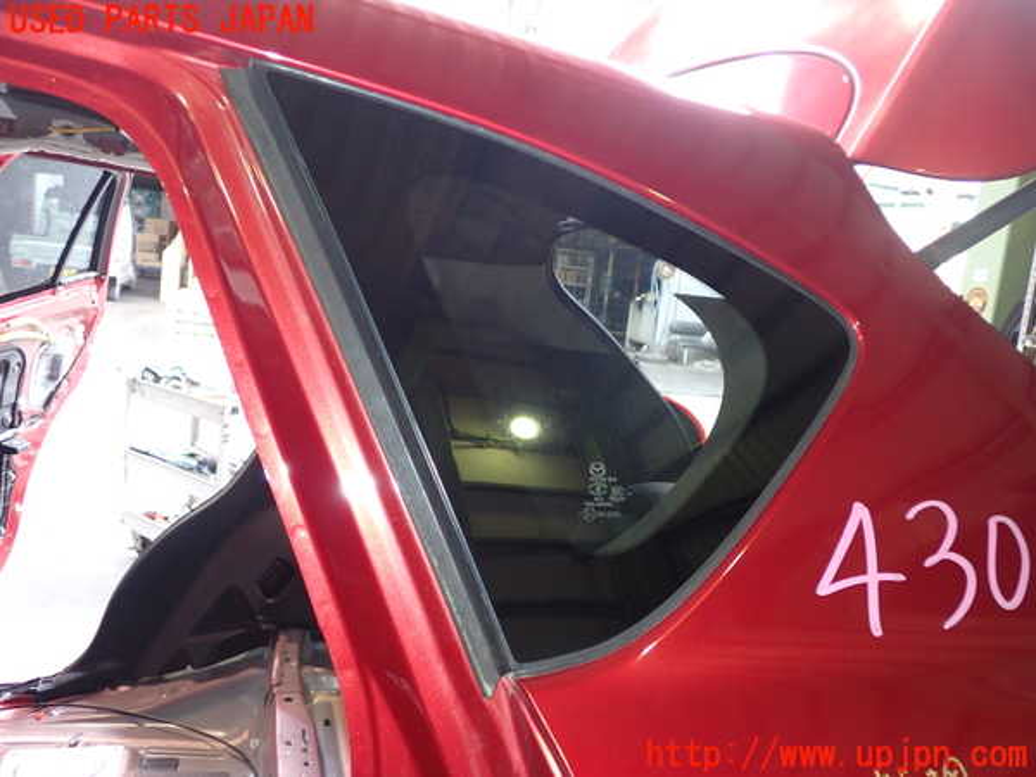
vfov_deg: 46.8
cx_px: 518
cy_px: 388
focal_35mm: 30
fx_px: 898
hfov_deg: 60.0
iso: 200
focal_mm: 5.4
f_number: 2.3
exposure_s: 1/30
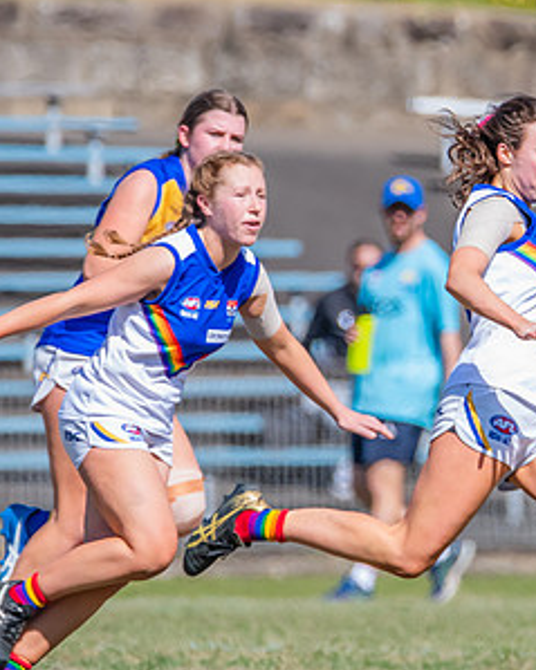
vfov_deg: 1.2
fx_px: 31188
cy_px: 323
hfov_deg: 1.0
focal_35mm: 1572
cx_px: 541
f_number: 10
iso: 800
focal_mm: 600
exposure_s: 1/1600
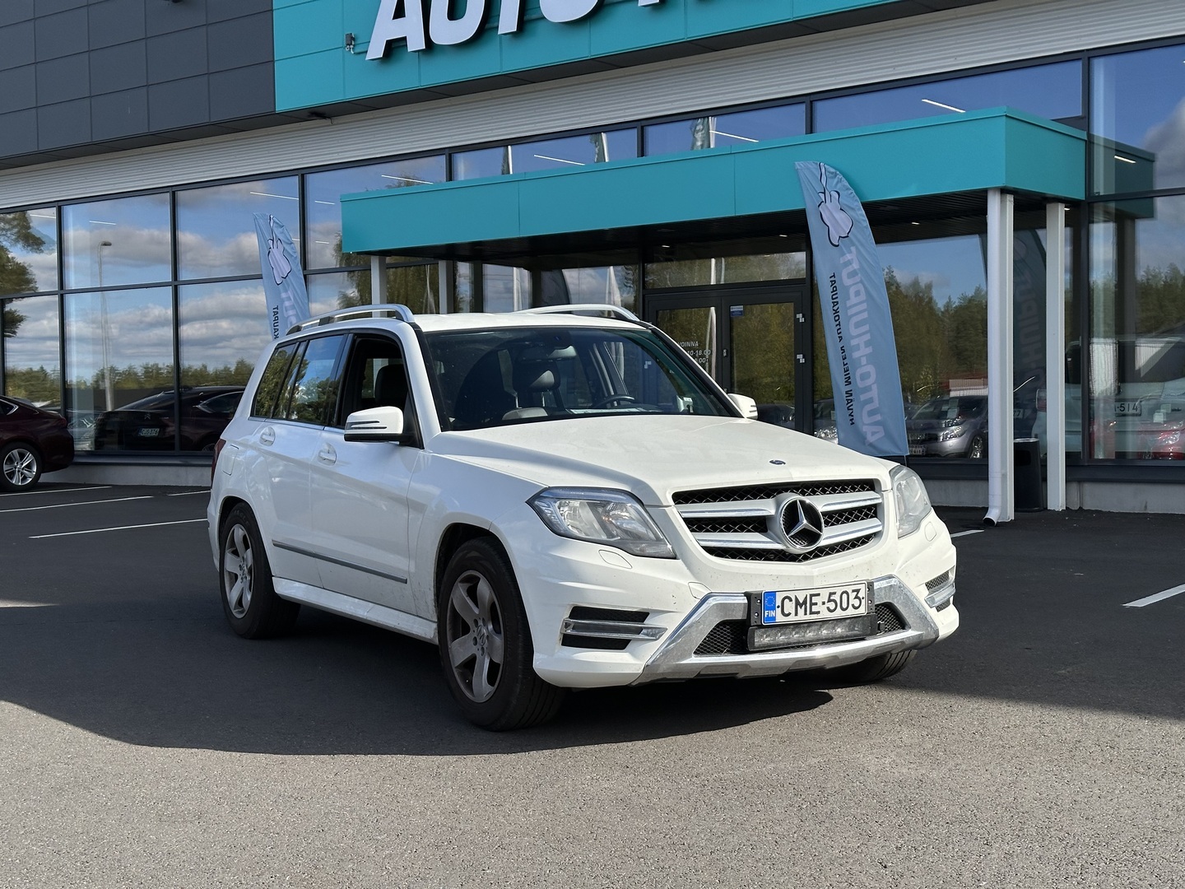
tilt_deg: -0.8
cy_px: 444
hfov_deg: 39.7
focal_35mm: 48
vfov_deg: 30.3
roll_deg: +0.8
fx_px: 1643
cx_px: 592
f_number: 1.78
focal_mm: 6.86
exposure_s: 1/5263
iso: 64
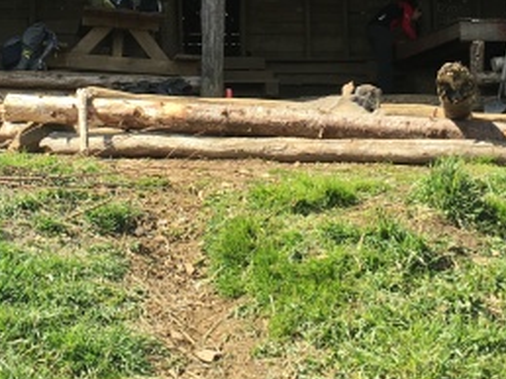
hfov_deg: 21.7
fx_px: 1314
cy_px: -75
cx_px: 171
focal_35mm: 90
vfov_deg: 15.8
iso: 25
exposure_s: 1/574
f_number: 2.2
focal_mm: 4.15
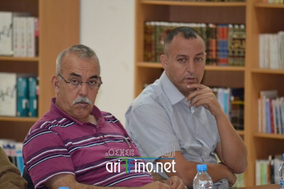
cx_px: 141
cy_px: 97
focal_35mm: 310
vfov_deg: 4.4
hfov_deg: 6.7
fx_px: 2444
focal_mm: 200
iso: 3200
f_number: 5.6
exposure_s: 1/60
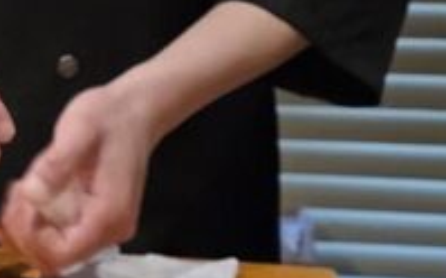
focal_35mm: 147
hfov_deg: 14.0
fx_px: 1785
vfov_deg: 8.9
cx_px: -29
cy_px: 175
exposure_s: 1/120
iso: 640
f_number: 1.7
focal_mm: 6.3
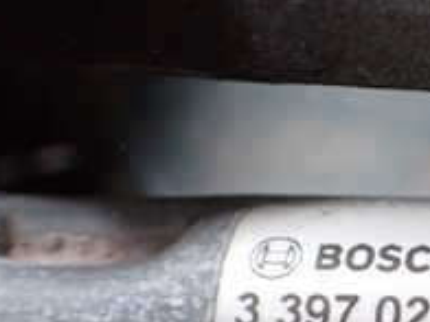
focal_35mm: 92
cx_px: 595
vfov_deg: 15.9
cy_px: 280
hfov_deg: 19.3
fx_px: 1143
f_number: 2.3
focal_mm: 5.4
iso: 800
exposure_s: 1/50
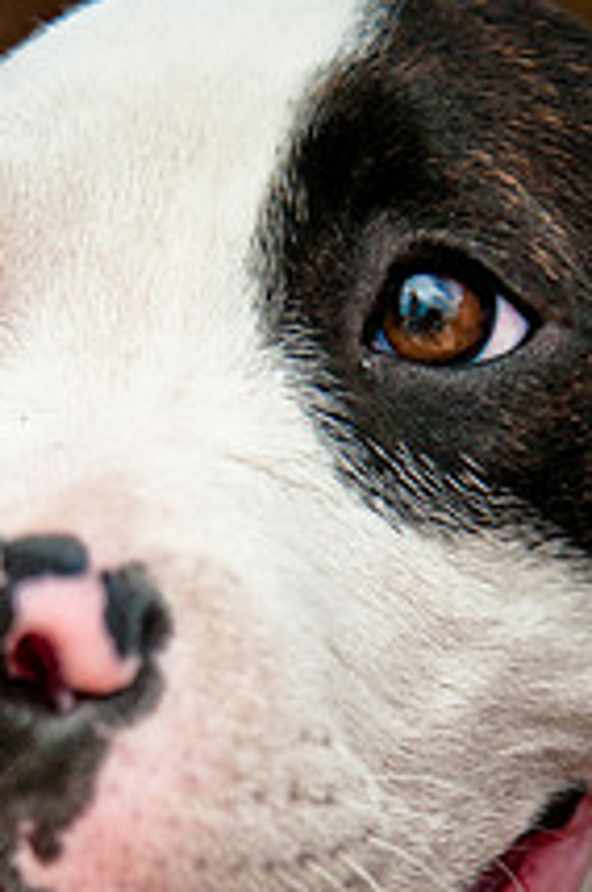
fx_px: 3910
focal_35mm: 158
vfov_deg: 12.9
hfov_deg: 8.7
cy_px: 775
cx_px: 252
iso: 400
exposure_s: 1/3200
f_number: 2.8
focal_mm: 50
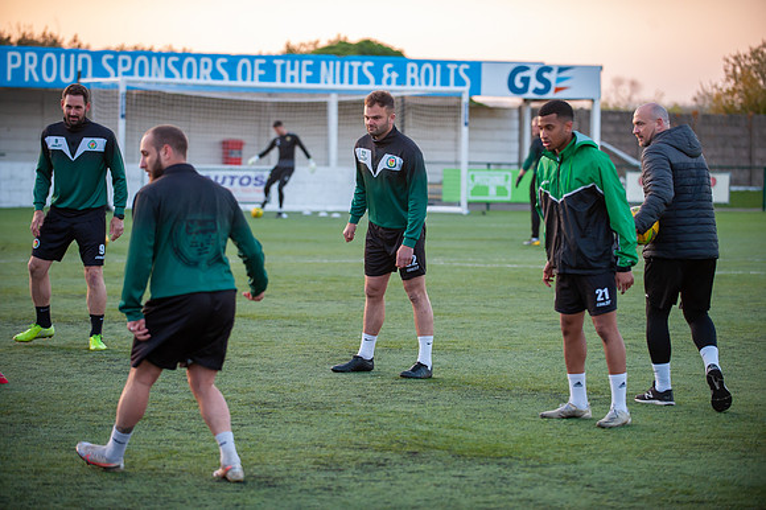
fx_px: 2467
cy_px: 255
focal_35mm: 116
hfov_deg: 17.7
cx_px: 383
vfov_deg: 11.8
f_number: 2.8
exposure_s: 1/640
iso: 1250
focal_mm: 116
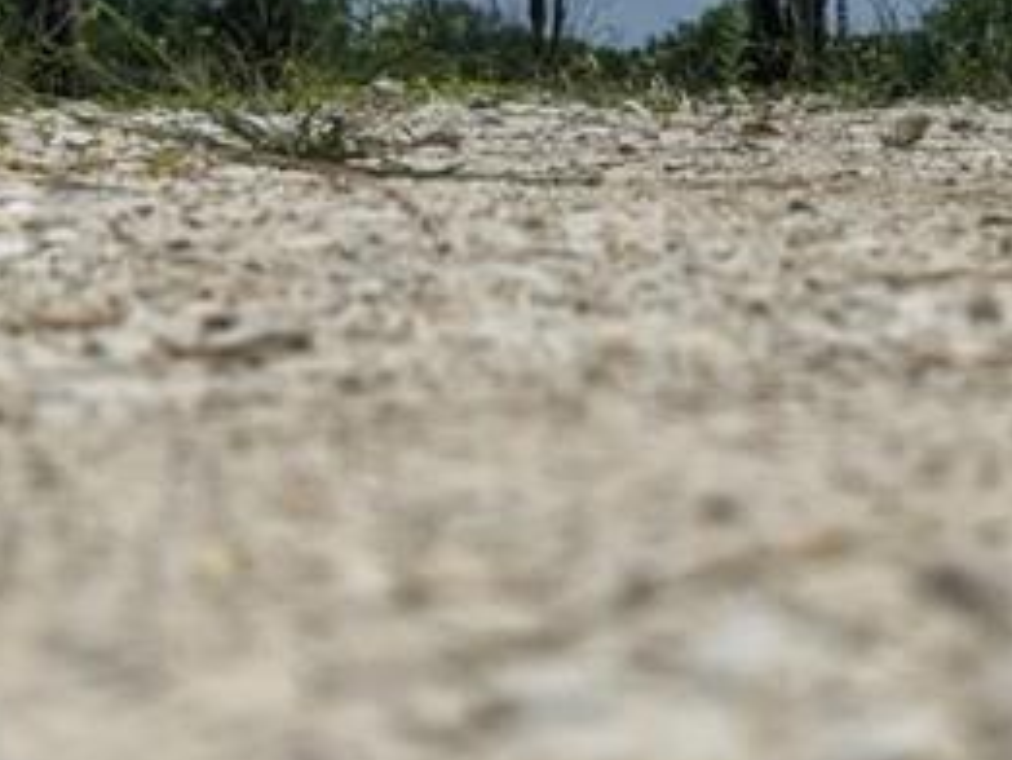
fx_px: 2749
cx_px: 1338
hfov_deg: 19.2
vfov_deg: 15.6
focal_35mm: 94
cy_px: 140
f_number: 1.8
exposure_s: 1/8000
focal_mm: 8.67
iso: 120
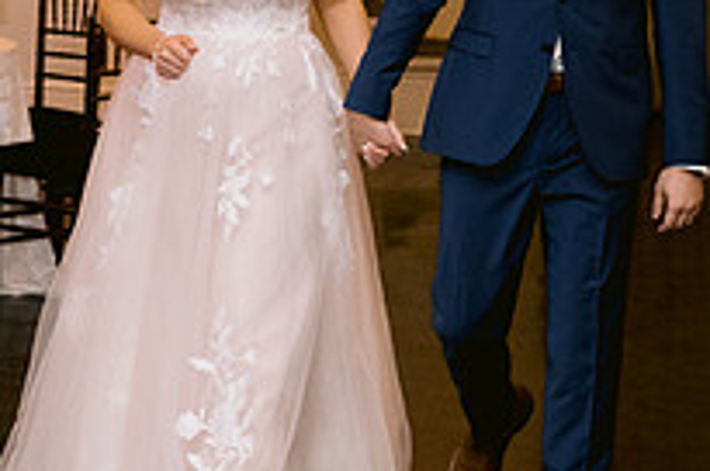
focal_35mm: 130
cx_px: 287
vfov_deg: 10.4
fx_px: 2560
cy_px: -4
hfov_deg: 15.8
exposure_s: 1/100
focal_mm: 35
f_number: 2.2
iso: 1600
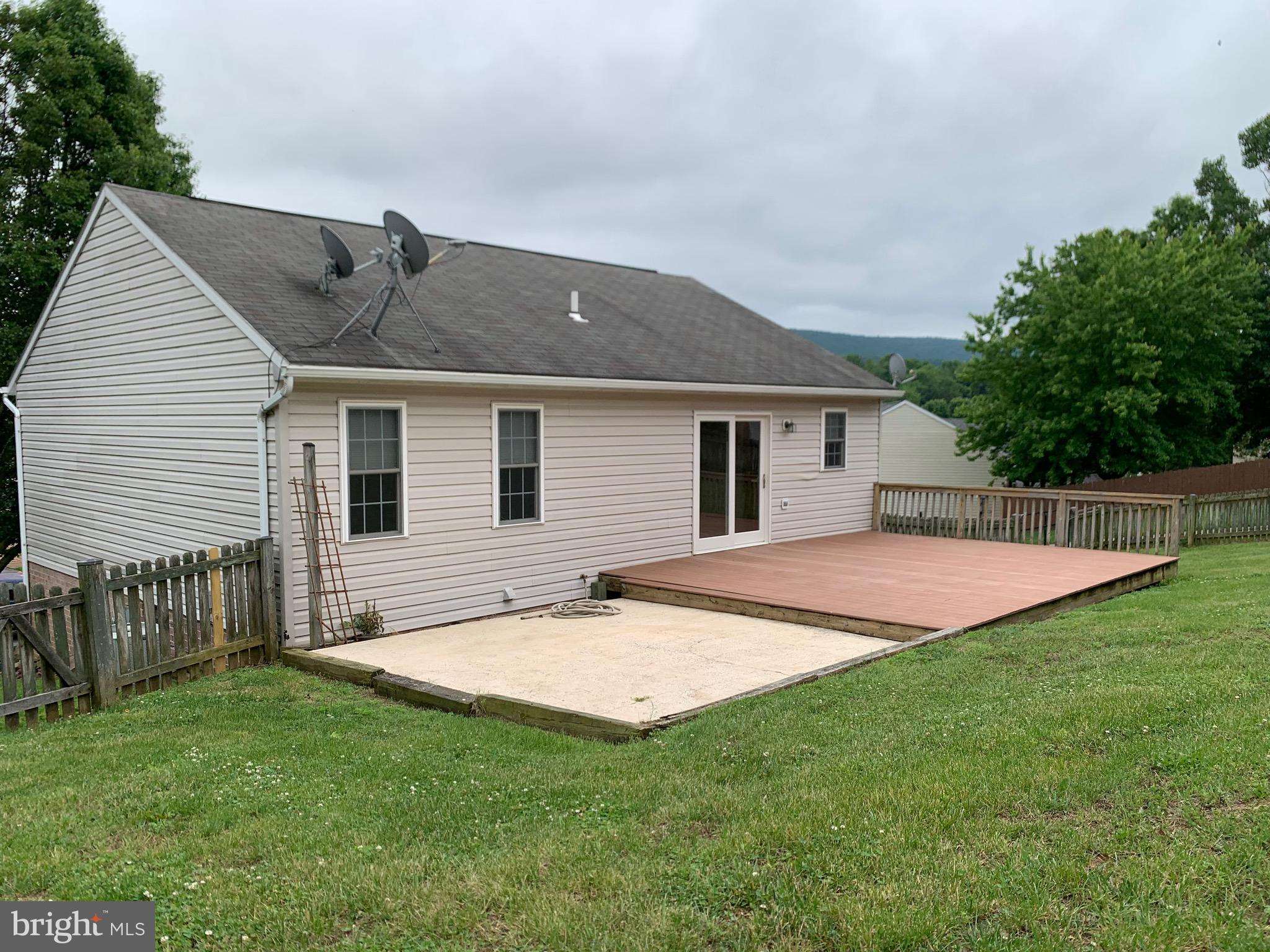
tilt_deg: -4.9
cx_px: 635
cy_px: 476
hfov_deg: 67.3
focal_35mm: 26
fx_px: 954
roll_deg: +0.2
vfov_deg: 53.1
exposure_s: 1/1235
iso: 25
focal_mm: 4.25
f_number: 1.8
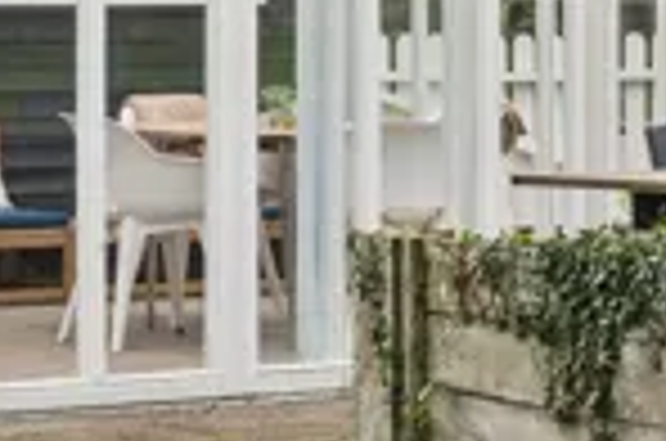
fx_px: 3490
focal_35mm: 189
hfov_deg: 10.8
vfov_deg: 7.2
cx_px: 729
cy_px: -117
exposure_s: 1/40
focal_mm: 31
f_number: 6.3
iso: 100
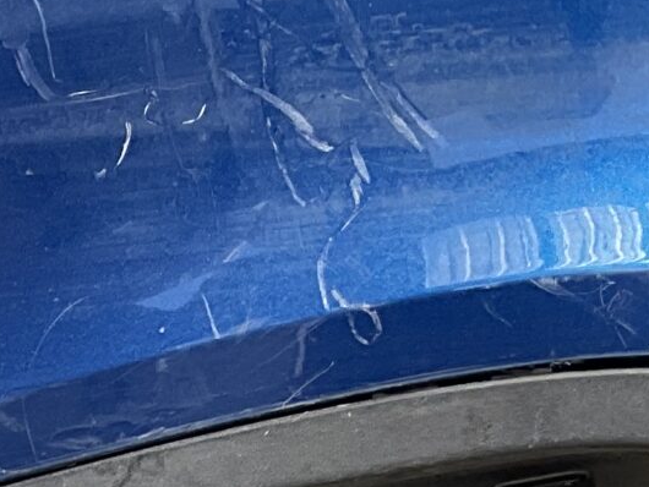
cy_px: 1049
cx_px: -376
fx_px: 2626
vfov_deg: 9.7
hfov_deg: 13.2
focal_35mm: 140
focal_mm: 3
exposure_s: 1/283
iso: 16
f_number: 1.8
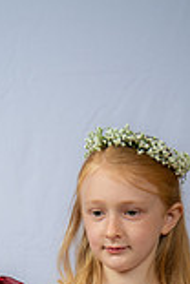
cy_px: 386
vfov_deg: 13.6
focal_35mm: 144
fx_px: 1140
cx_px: 101
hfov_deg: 9.5
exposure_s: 1/200
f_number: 6.3
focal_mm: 50
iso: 250
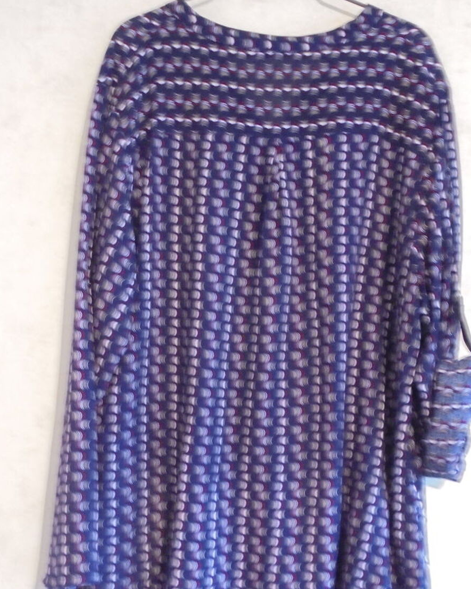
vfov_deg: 45.6
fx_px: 697
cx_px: 238
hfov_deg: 37.3
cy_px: 342
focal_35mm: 40
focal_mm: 6.1
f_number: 4
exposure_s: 1/4
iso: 500
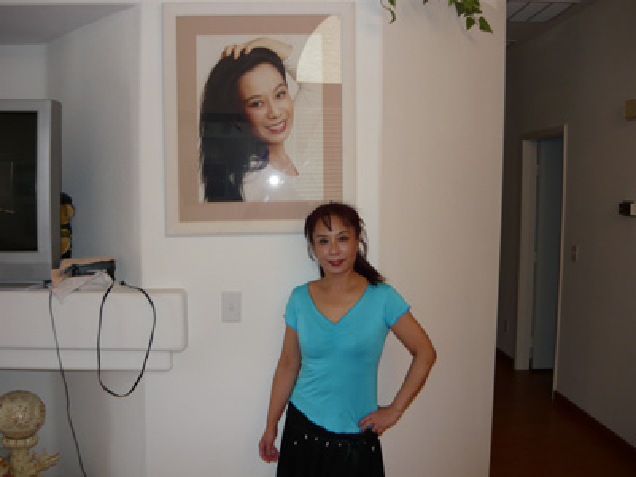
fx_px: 606
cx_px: 318
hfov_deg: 55.4
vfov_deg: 42.9
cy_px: 238
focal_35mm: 33
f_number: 2.8
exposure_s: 1/30
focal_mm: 5.5
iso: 100
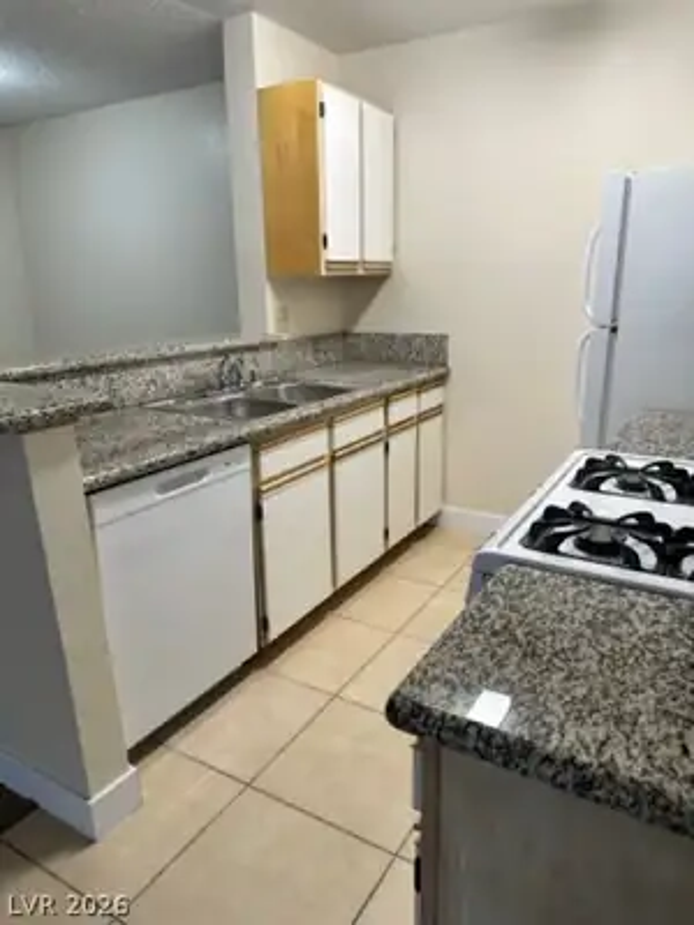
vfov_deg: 71.6
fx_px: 642
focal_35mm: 24
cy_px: 462
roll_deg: -0.4
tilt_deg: -15.5
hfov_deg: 56.8
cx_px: 347
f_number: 1.78
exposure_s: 1/120
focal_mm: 6.86
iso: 100
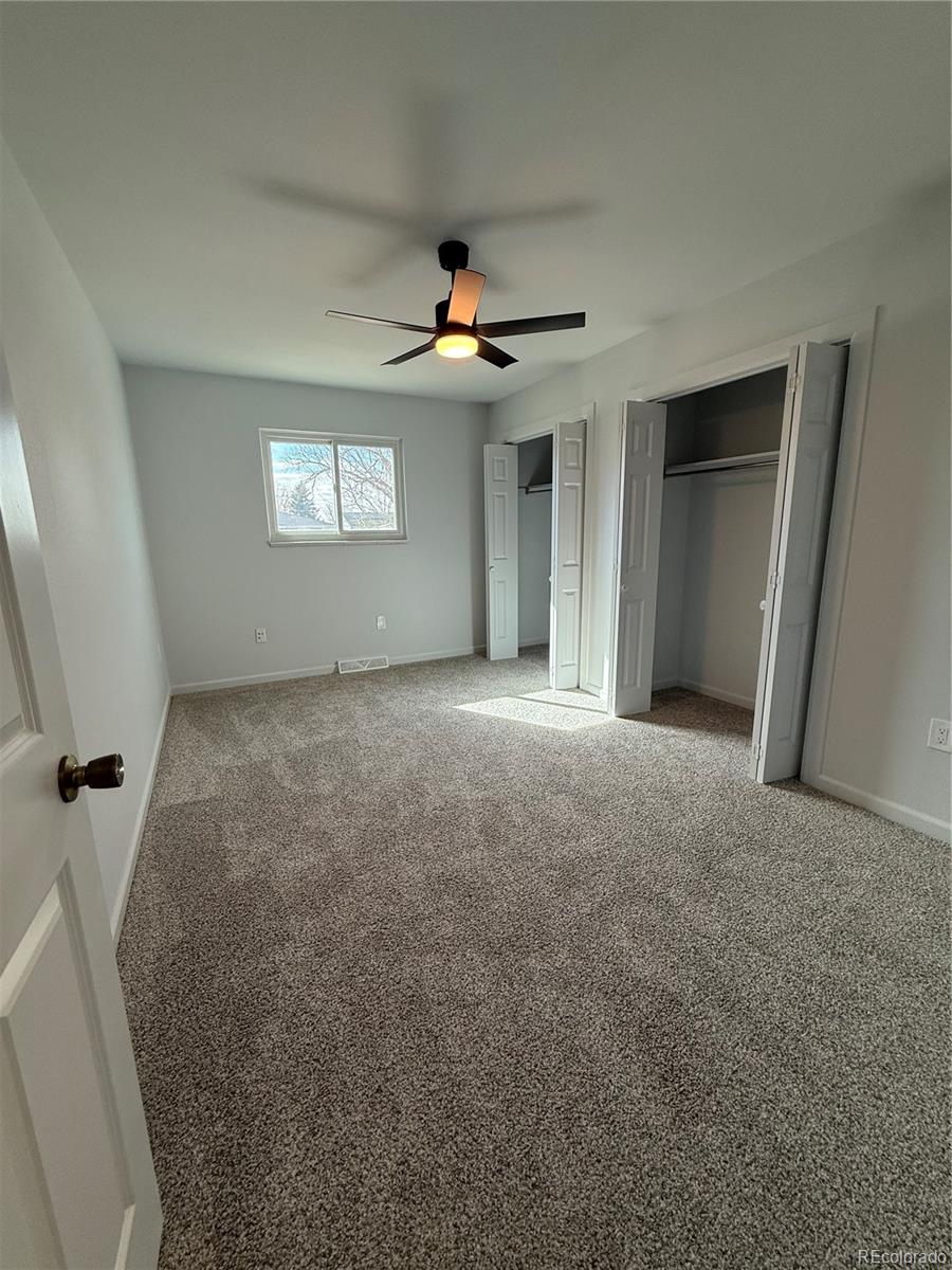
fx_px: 513
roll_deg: +1.3
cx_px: 476
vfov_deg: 102.1
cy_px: 635
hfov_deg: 85.7
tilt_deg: -10.8
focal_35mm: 14
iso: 100
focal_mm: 2.22
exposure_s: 1/120
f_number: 2.2
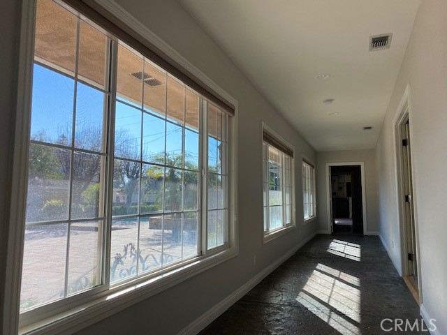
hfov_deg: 67.3
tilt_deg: +5.2
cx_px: 224
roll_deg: -0.4
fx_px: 336
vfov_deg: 53.1
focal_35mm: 26
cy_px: 168
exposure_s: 1/681
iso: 32
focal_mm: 4.25
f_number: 1.8
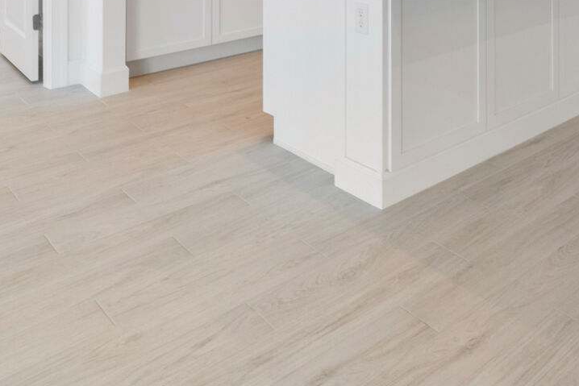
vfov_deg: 27.7
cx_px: 393
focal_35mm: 39
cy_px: -133
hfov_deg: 48.6
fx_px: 627
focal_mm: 14
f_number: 9
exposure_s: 1/4
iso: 250
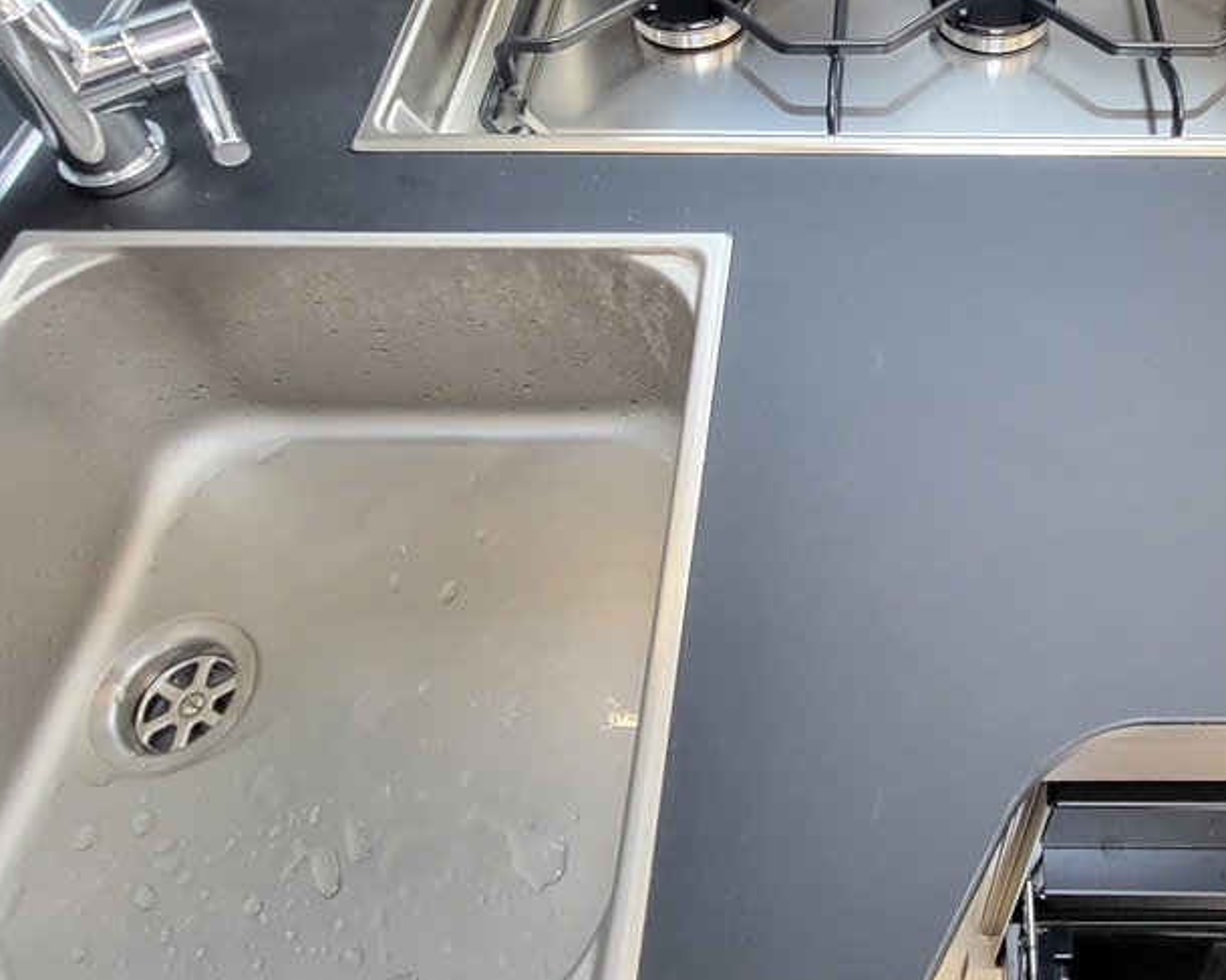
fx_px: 1088
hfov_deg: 55.9
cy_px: 280
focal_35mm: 30
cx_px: 918
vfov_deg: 47.2
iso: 400
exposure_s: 1/33.3
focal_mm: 1.74
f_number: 2.2
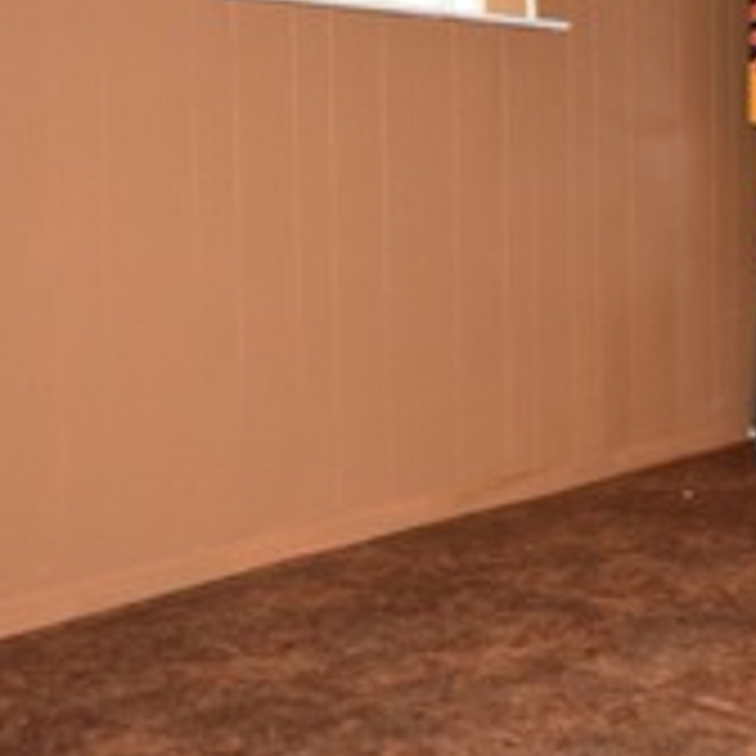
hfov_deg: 27.3
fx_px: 1379
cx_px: 886
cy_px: 205
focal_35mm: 56
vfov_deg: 30.2
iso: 1600
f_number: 4.2
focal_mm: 11.5
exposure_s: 1/60
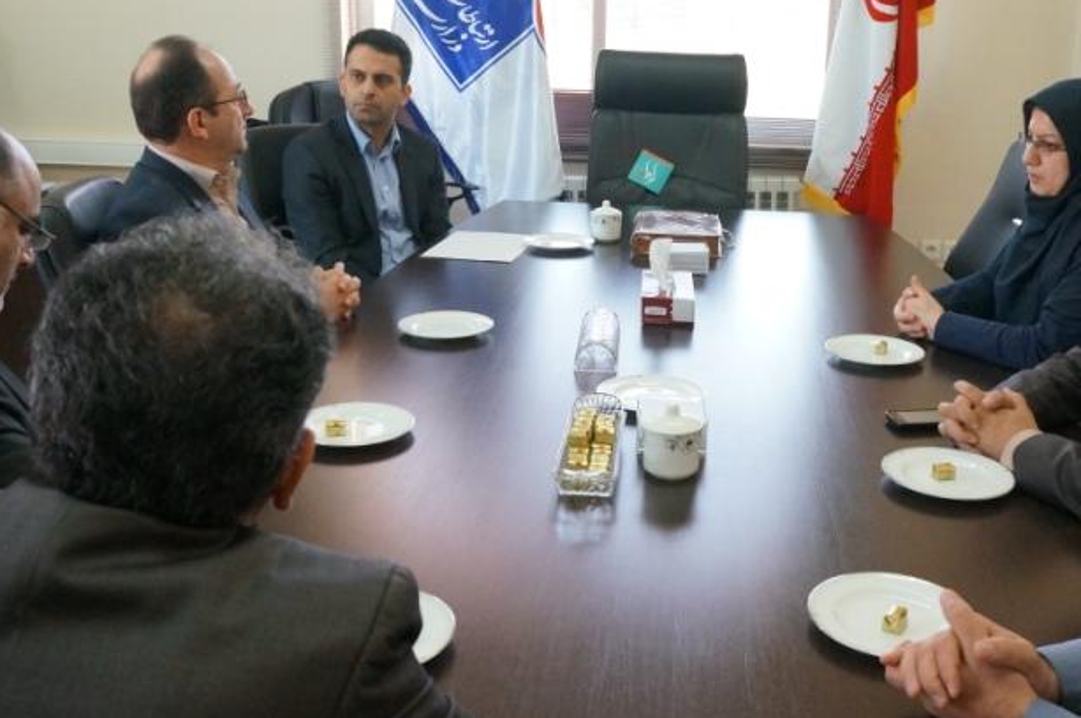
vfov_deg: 33.3
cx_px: 630
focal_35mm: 40
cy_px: 322
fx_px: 1200
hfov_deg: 48.3
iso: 2000
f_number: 4
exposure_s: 1/160
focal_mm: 16
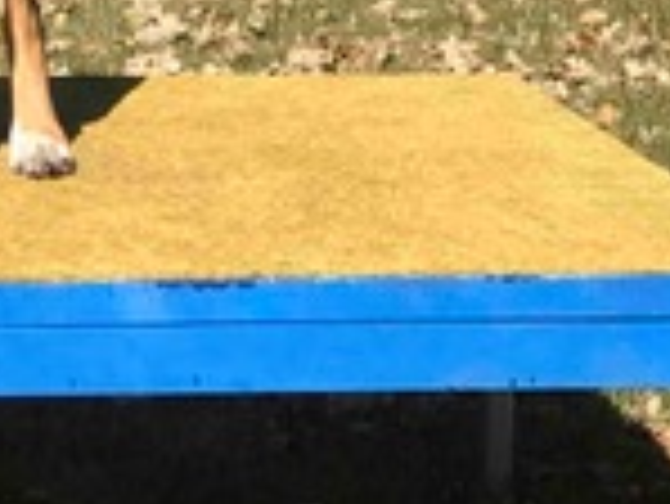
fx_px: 4746
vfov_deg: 6.0
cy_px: -418
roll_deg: +0.7
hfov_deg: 8.0
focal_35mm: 245
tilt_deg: +0.1
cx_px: -103
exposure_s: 1/772
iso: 20
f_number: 2.8
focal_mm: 6.6
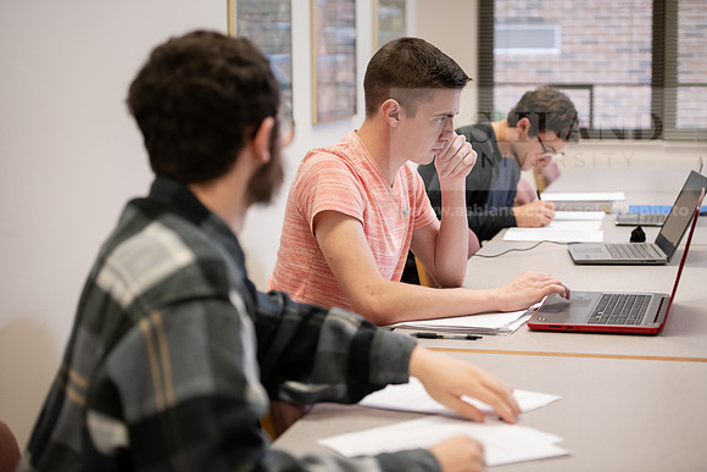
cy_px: 236
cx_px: 354
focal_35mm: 75
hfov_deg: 27.0
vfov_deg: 18.2
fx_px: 1473
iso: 1600
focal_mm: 75
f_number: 3.2
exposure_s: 1/200
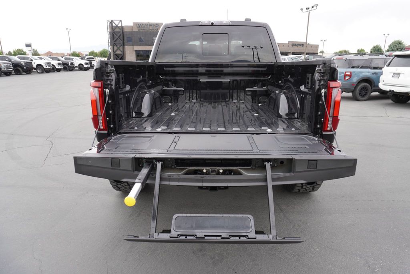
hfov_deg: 73.7
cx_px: 205
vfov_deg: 53.2
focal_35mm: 24
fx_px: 273
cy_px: 137
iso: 100
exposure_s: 1/100
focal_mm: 16
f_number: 5.6
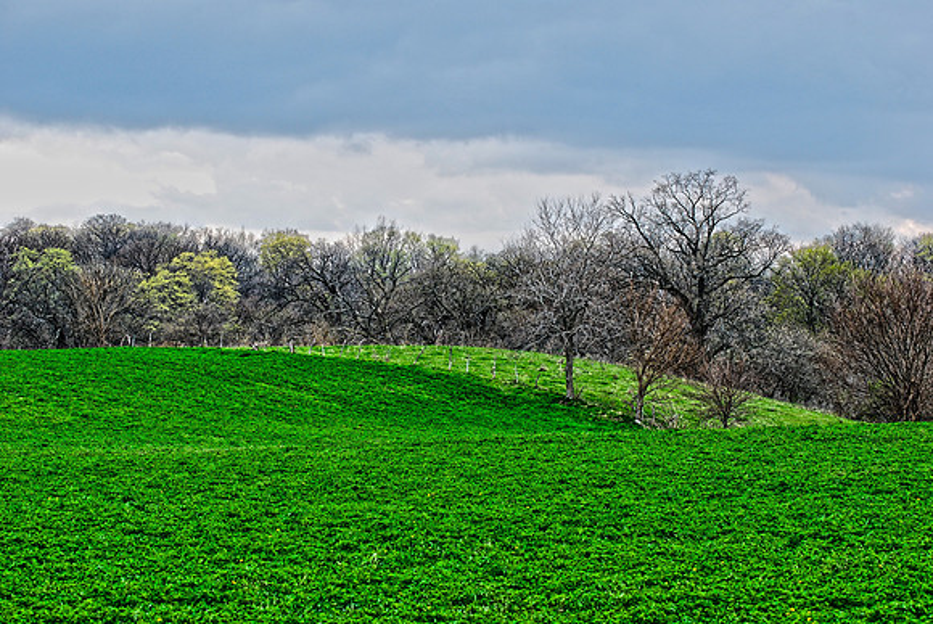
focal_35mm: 129
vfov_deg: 10.7
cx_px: 466
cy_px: 312
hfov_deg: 15.9
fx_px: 3347
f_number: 7.1
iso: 200
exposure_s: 1/125
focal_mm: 86
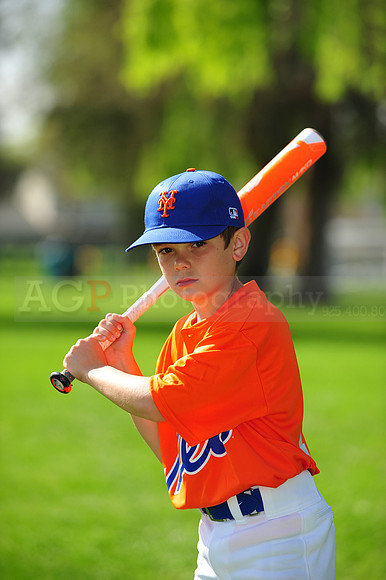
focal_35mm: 200
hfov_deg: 6.9
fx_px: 3220
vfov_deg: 10.3
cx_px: 193
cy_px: 290
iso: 200
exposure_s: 1/1000
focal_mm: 200
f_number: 4.5
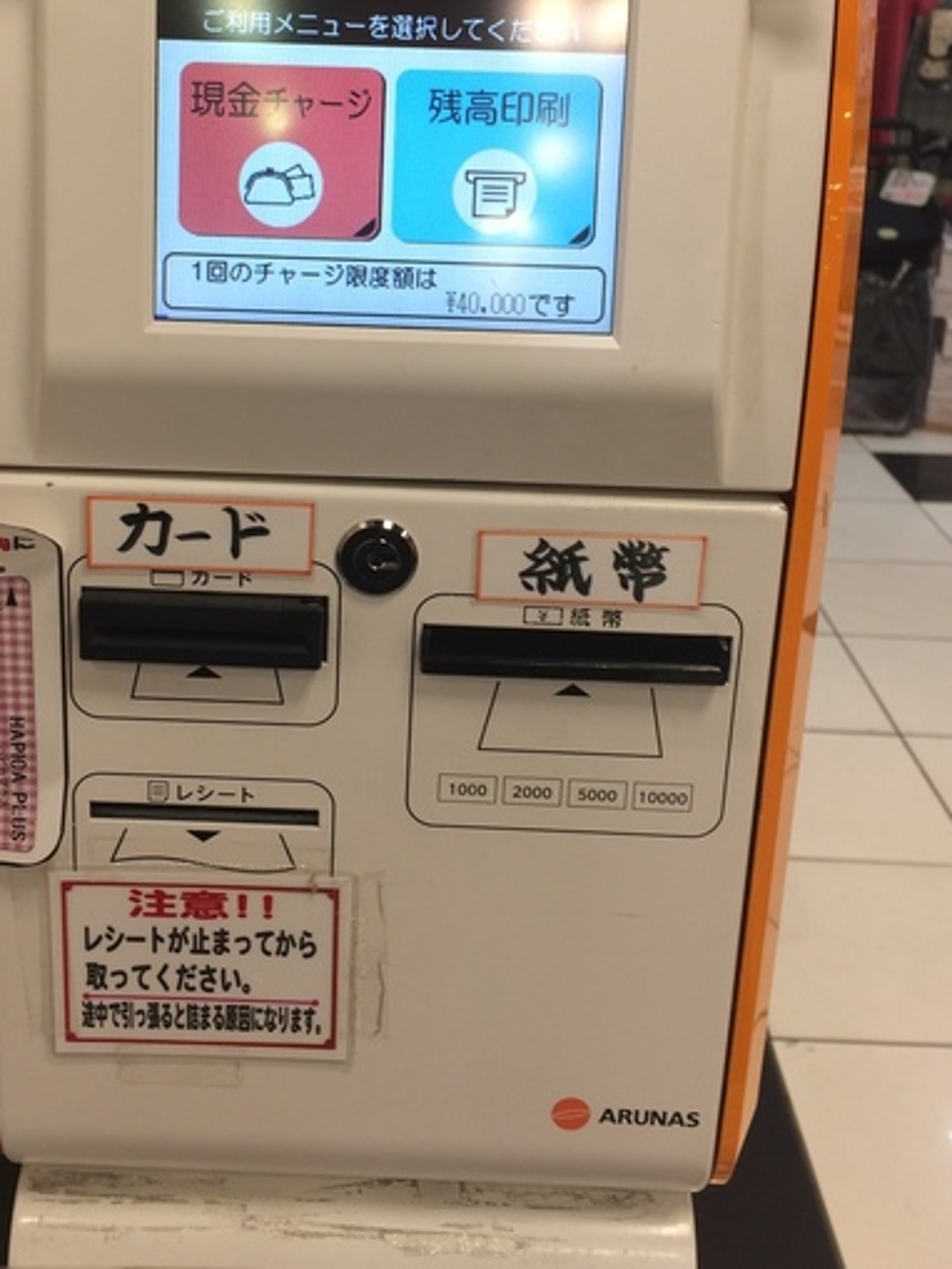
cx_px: 379
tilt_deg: -19.2
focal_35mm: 41
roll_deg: -1.2
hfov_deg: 35.0
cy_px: 431
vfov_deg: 45.1
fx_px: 1503
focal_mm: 4.15
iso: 40
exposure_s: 1/60
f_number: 2.2
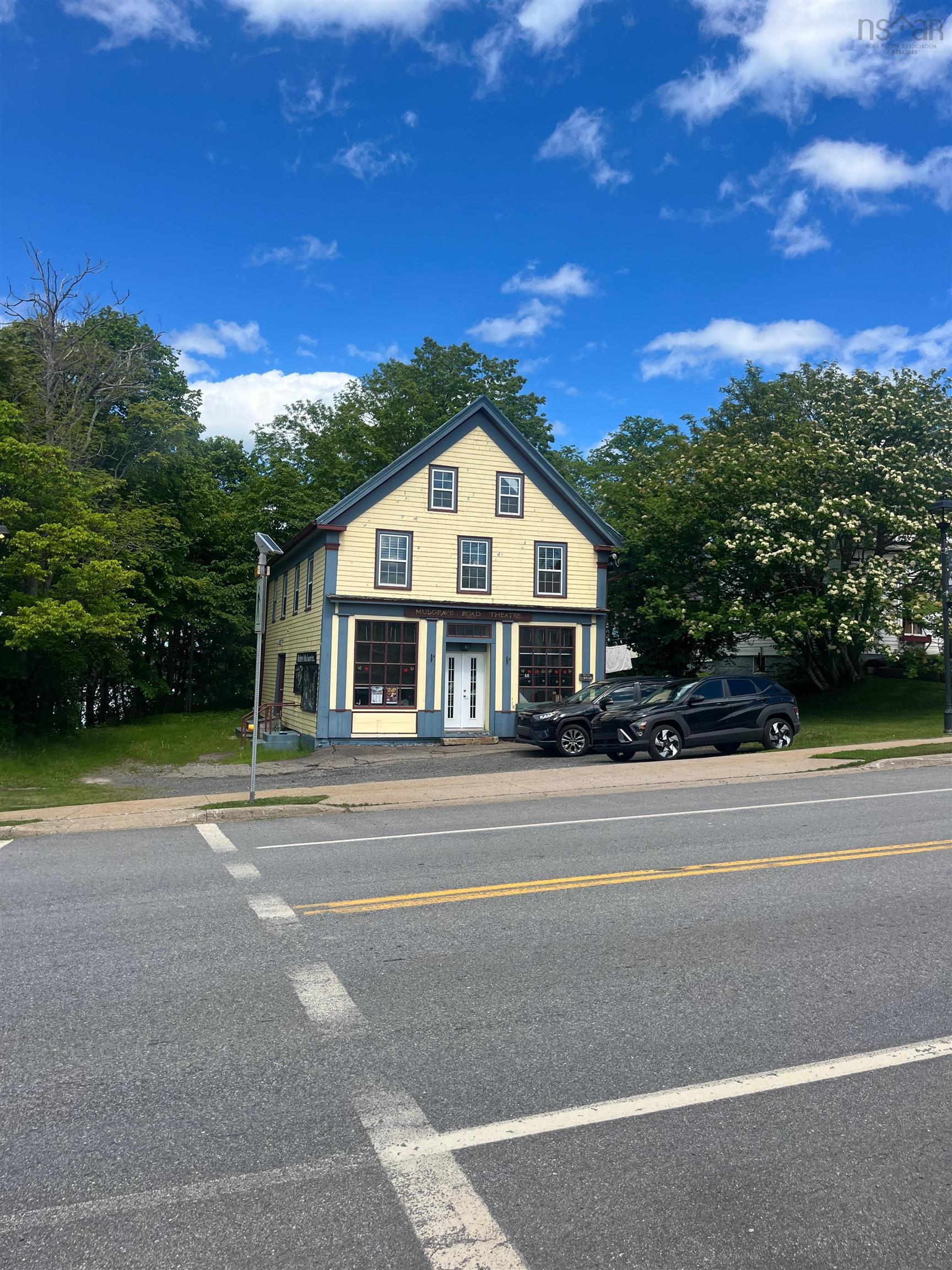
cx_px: 476
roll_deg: -1.8
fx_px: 953
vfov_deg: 67.3
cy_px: 635
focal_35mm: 26
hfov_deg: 53.1
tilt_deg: +0.5
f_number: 1.6
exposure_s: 1/2410
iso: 50
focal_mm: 5.1
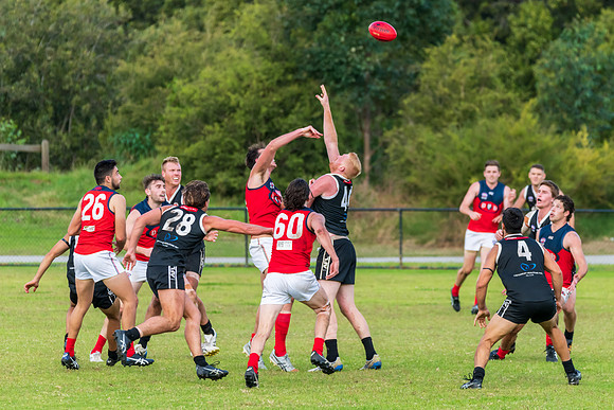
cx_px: 302
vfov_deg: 3.8
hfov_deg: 5.6
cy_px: 187
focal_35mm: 365
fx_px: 6230
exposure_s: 1/1250
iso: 800
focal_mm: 300
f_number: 5.6
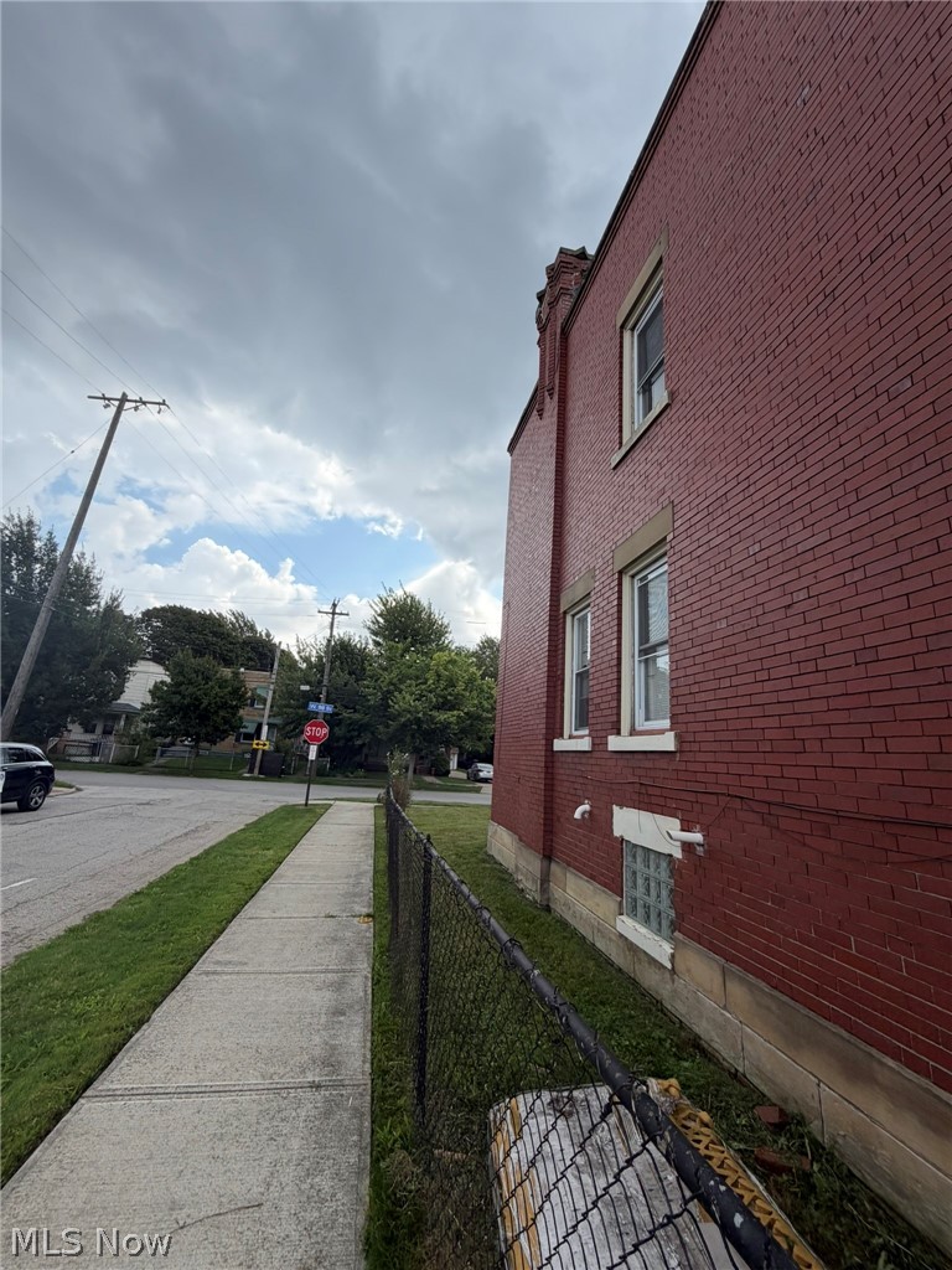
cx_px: 476
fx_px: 513
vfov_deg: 102.1
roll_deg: -3.8
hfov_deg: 85.7
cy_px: 635
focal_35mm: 14
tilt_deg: +14.6
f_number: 2.2
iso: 40
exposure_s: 1/770
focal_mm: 2.22
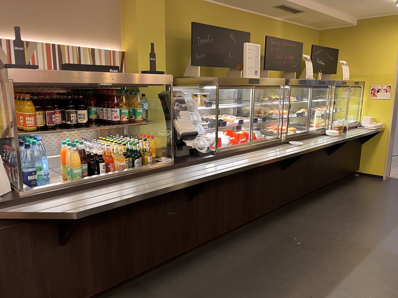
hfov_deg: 65.3
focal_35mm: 27
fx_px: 310
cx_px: 194
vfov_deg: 51.3
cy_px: 148
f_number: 1.6
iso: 160
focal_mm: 5.1
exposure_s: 1/50
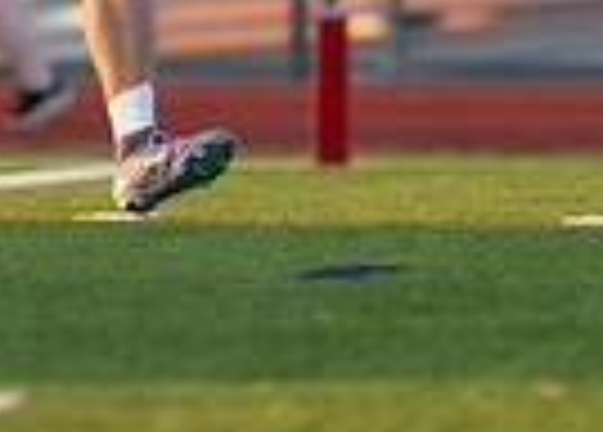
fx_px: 18154
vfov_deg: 1.4
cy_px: -250
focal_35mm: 1059
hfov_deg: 1.9
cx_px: 42
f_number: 2.8
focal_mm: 200
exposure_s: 1/1250
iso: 320
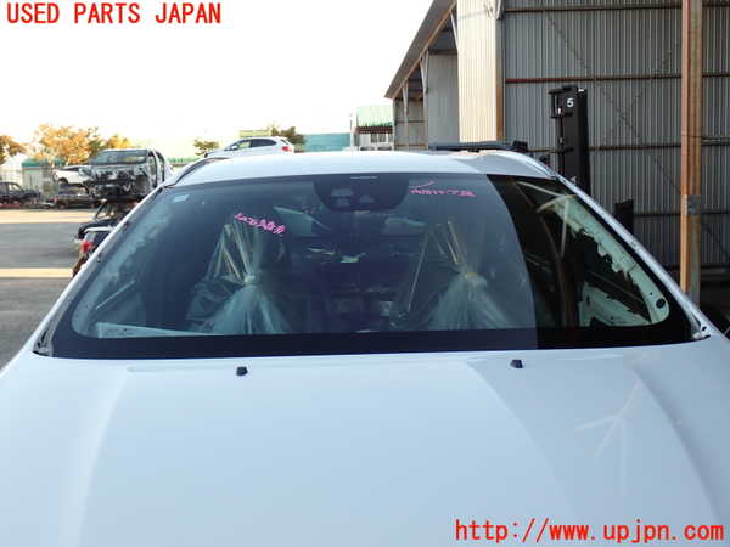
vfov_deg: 35.1
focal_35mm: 41
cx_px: 365
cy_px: 274
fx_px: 865
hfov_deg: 45.8
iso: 100
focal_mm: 7.31
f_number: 4
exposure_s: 1/100
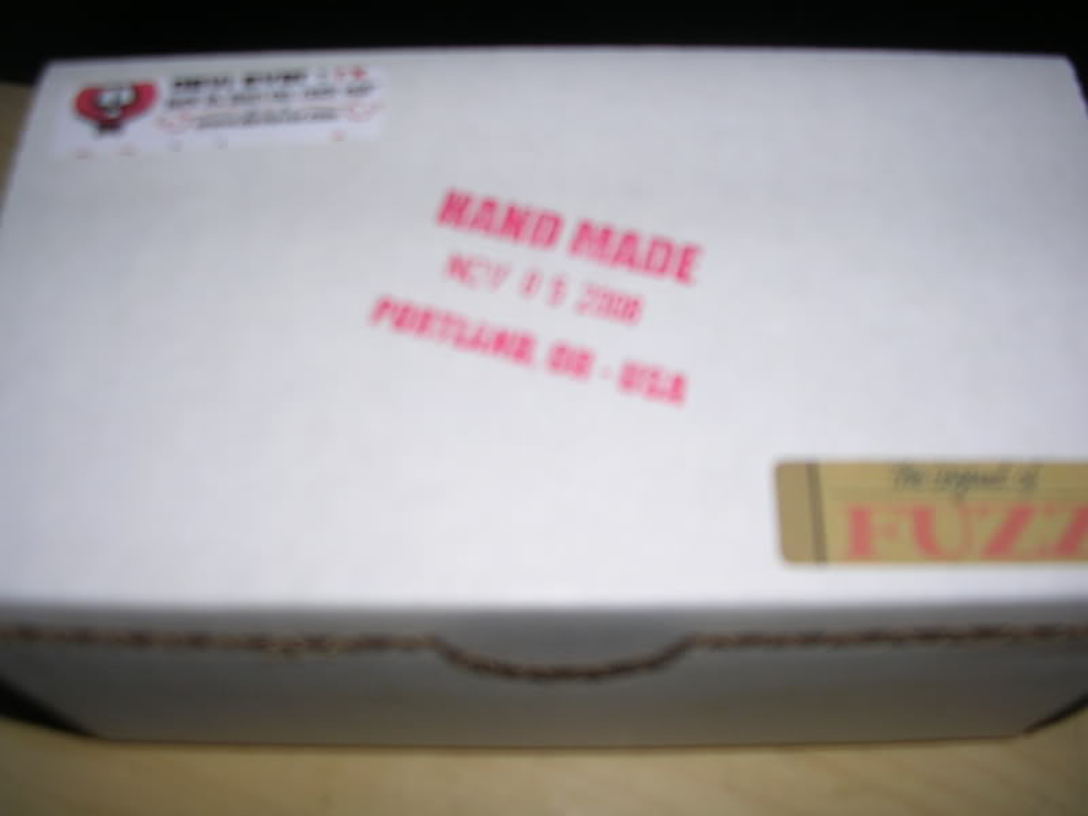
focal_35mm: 38
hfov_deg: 49.0
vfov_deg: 37.7
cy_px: 408
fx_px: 1194
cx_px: 544
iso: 50
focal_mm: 5.8
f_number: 2.8
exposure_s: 1/60.1
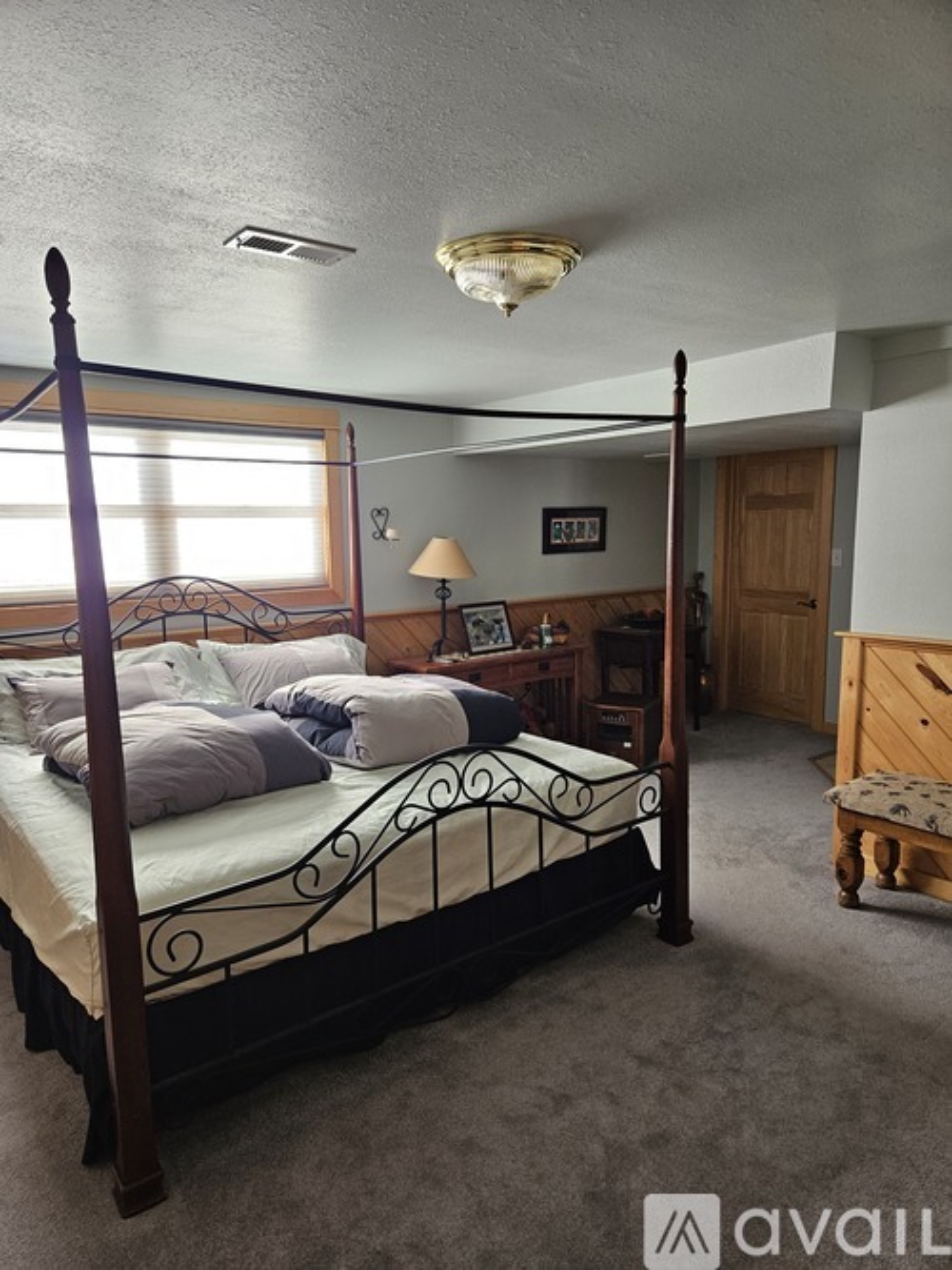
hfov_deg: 58.9
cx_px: 476
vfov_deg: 73.9
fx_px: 844
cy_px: 635
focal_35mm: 23
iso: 200
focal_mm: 5.4
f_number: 1.8
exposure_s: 1/120
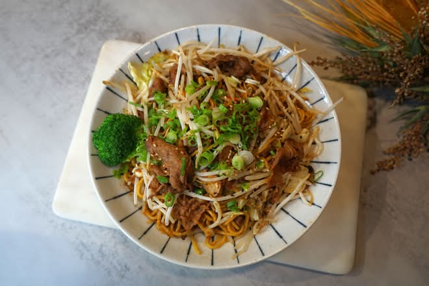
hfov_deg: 65.5
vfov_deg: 46.4
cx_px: 214
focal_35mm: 28
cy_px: 143
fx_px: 334
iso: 400
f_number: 4
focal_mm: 28
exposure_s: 1/60
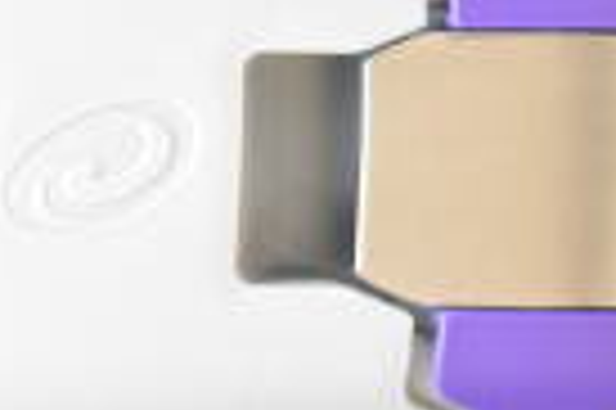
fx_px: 3435
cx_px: -629
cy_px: 115
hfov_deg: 9.5
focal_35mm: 201
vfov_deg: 6.8
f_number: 5
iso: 1600
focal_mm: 30
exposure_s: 1/100
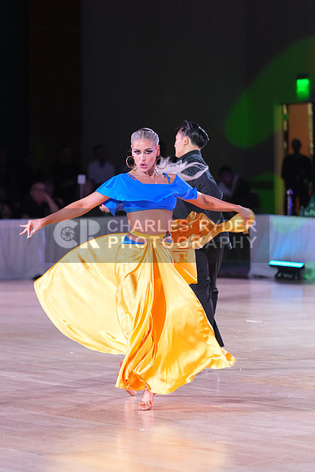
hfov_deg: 7.3
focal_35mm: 187
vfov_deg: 11.0
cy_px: 236
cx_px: 158
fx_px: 2453
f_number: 4
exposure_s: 1/250
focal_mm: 187
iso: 3200
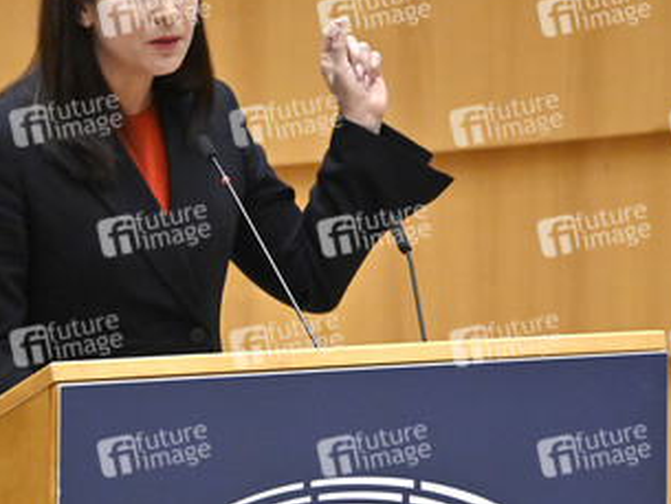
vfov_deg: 1.7
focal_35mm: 852
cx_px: 316
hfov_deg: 2.3
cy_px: 176
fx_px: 16522
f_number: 6.3
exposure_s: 1/640
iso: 5000
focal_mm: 600
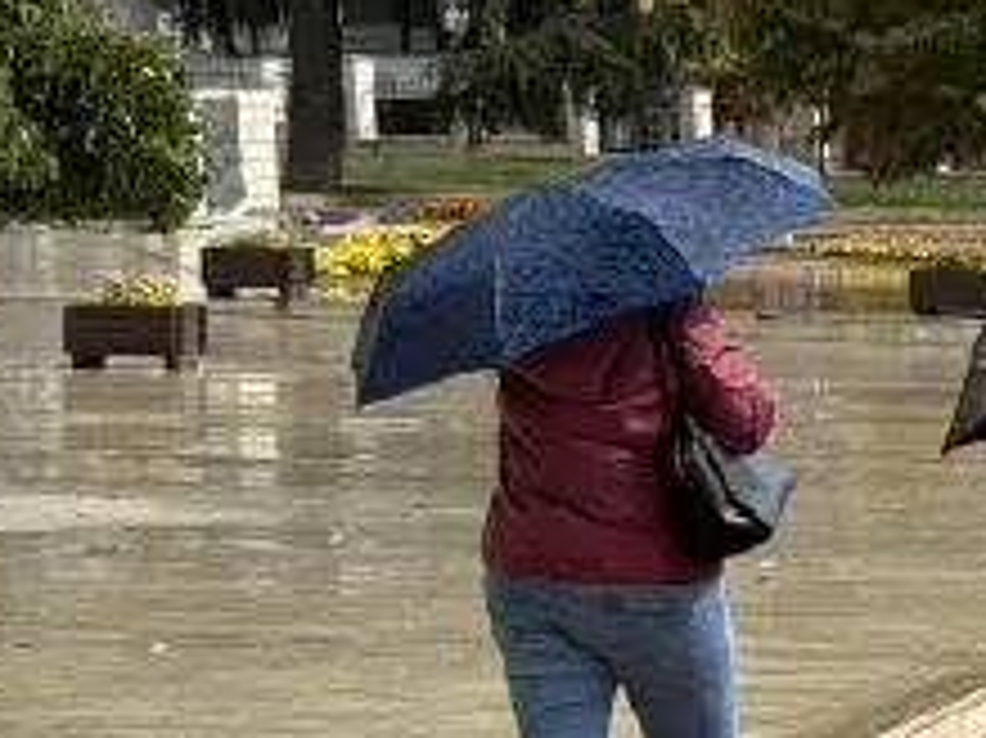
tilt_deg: -6.3
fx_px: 5494
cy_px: 603
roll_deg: +1.5
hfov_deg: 9.8
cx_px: 1697
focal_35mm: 193
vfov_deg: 7.7
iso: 80
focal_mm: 6.76
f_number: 1.78
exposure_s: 1/2865
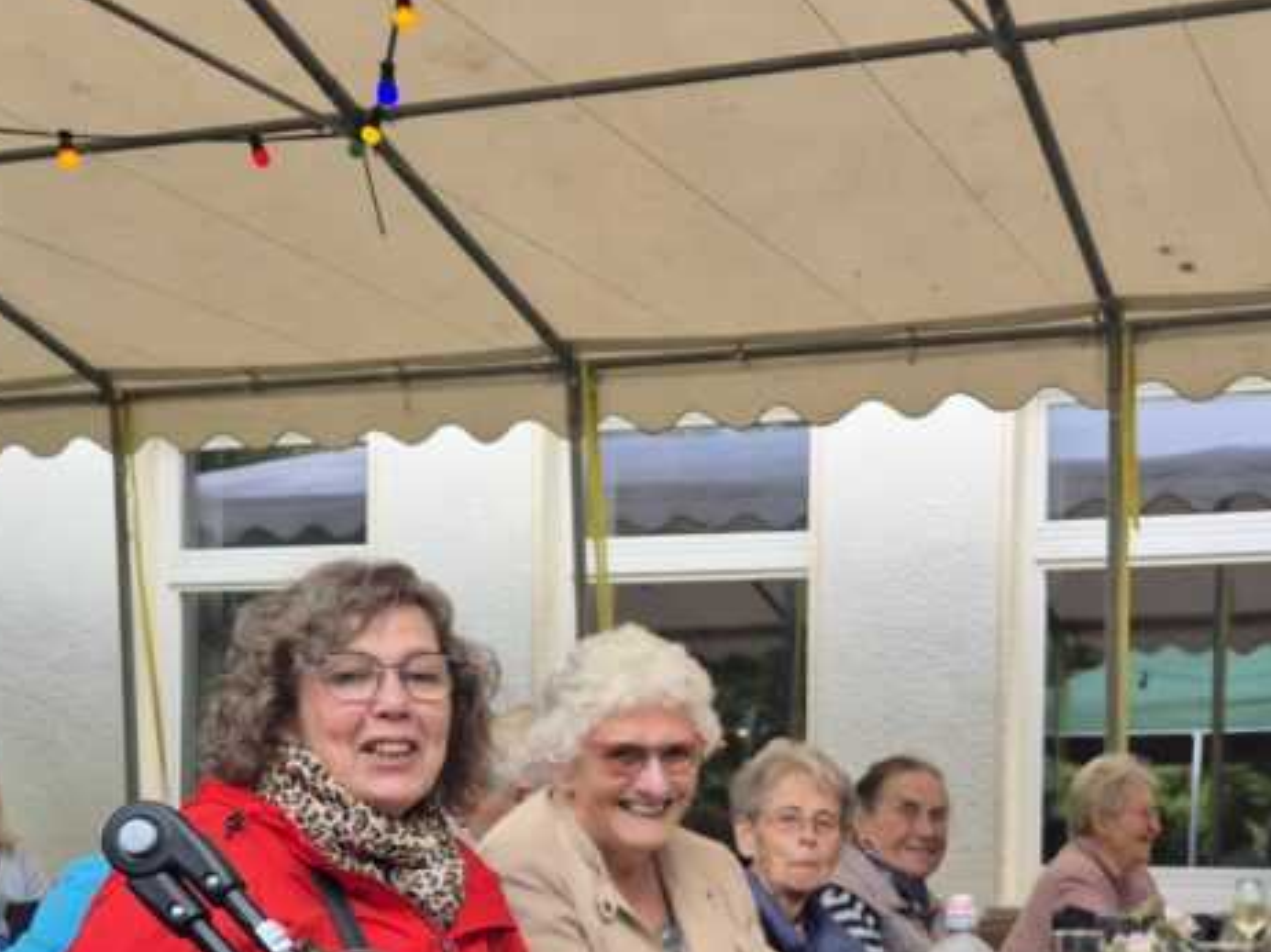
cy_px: 894
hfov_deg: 36.8
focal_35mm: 51
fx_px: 1872
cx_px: 927
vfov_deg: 27.3
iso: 25
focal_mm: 5.4
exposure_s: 1/151
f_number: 1.8
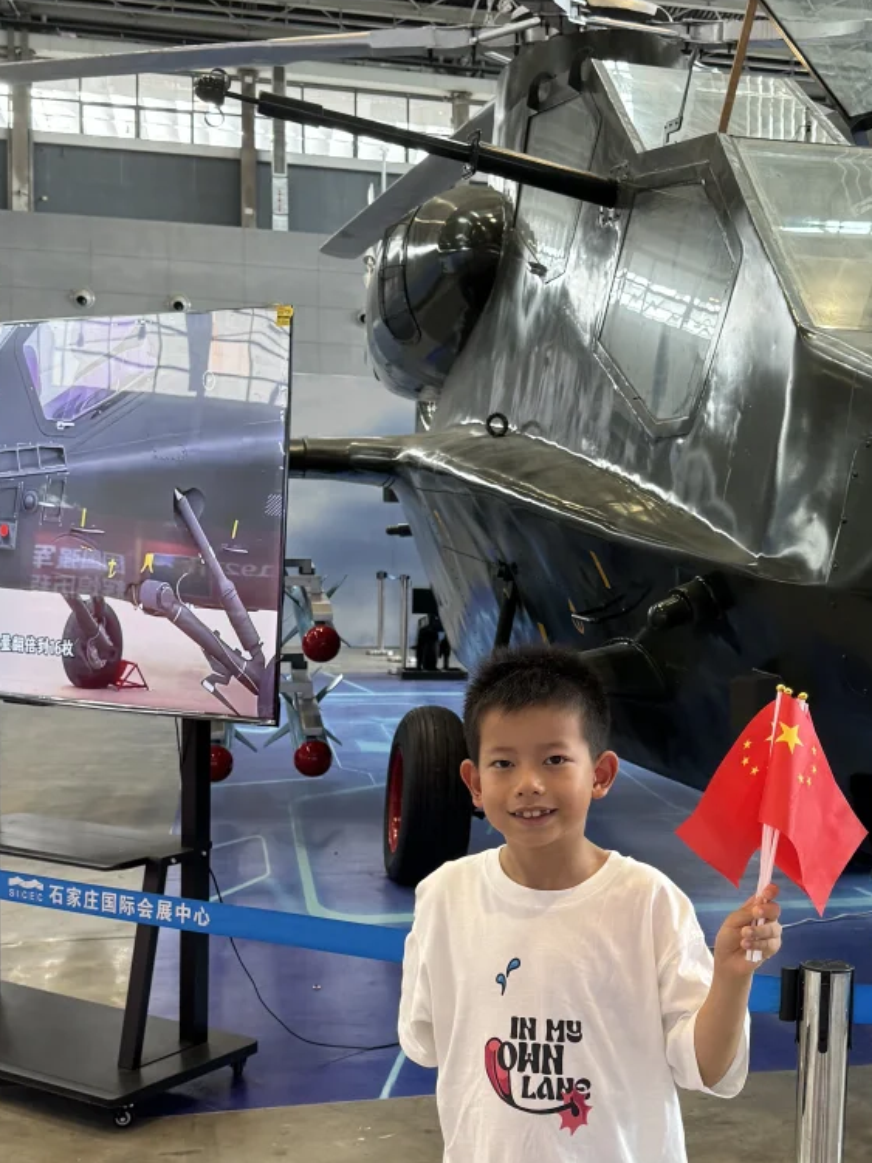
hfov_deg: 31.0
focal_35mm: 46
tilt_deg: -4.0
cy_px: 649
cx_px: 652
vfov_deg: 41.2
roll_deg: -1.6
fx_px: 1545
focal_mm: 6.76
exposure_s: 1/50
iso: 160
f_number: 1.78
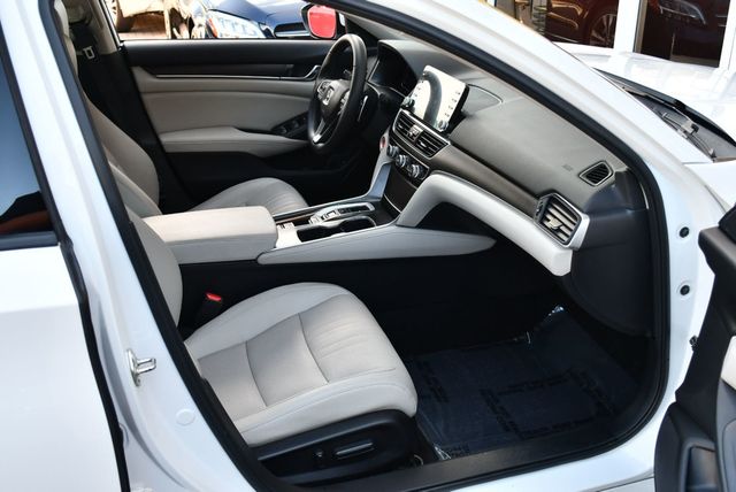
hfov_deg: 53.1
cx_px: 368
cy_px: 246
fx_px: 737
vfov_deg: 36.9
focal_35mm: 36
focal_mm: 18
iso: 400
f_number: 3.5
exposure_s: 1/250
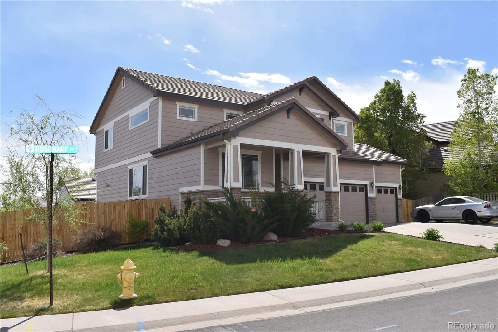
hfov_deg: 59.5
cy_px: 166
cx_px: 249
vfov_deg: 41.7
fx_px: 436
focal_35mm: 32
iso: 100
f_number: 11
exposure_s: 1/200
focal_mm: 21
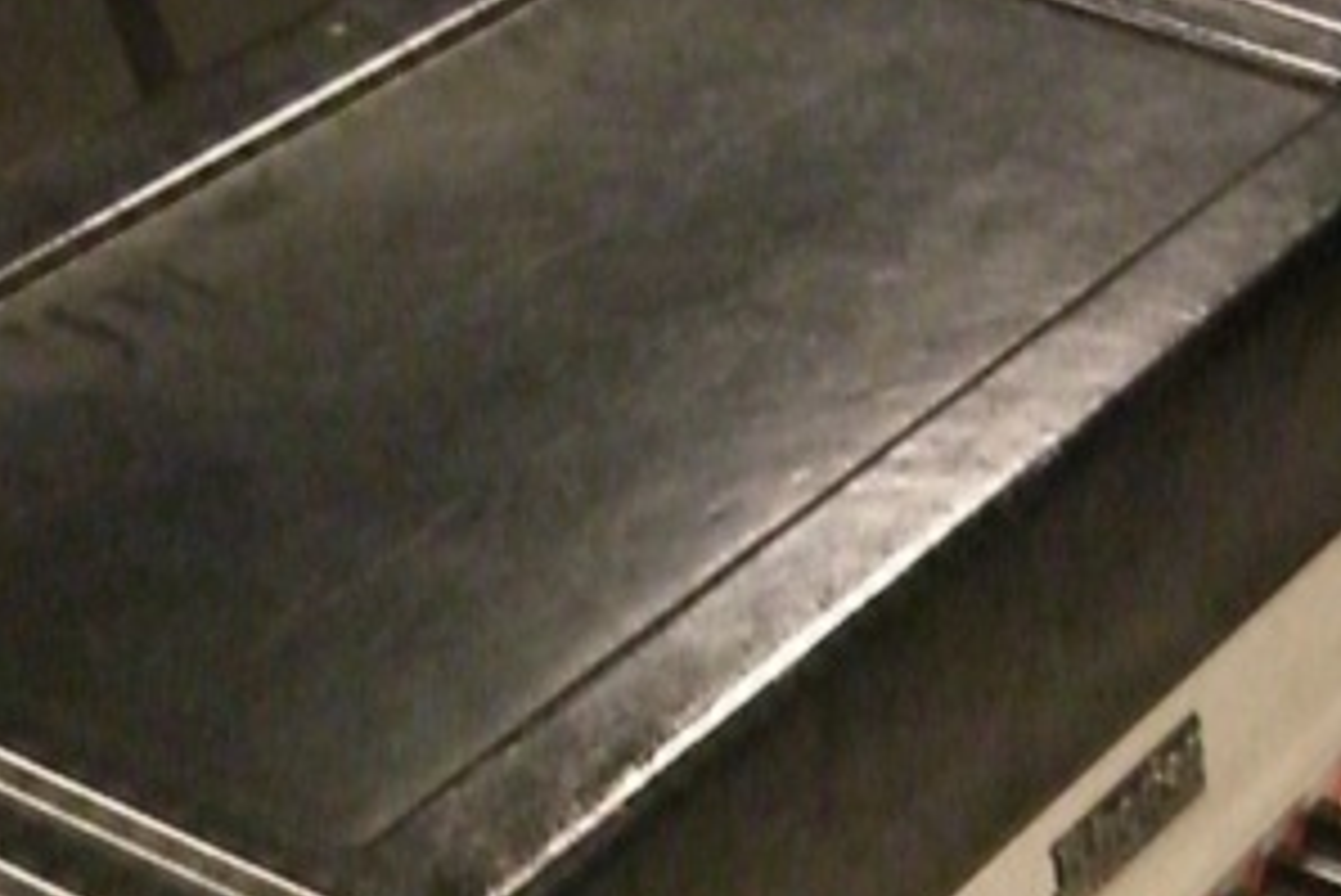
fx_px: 3950
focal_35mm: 106
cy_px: 1085
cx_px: 486
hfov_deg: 19.2
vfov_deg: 12.6
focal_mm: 6.2
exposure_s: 1/15
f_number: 2.7
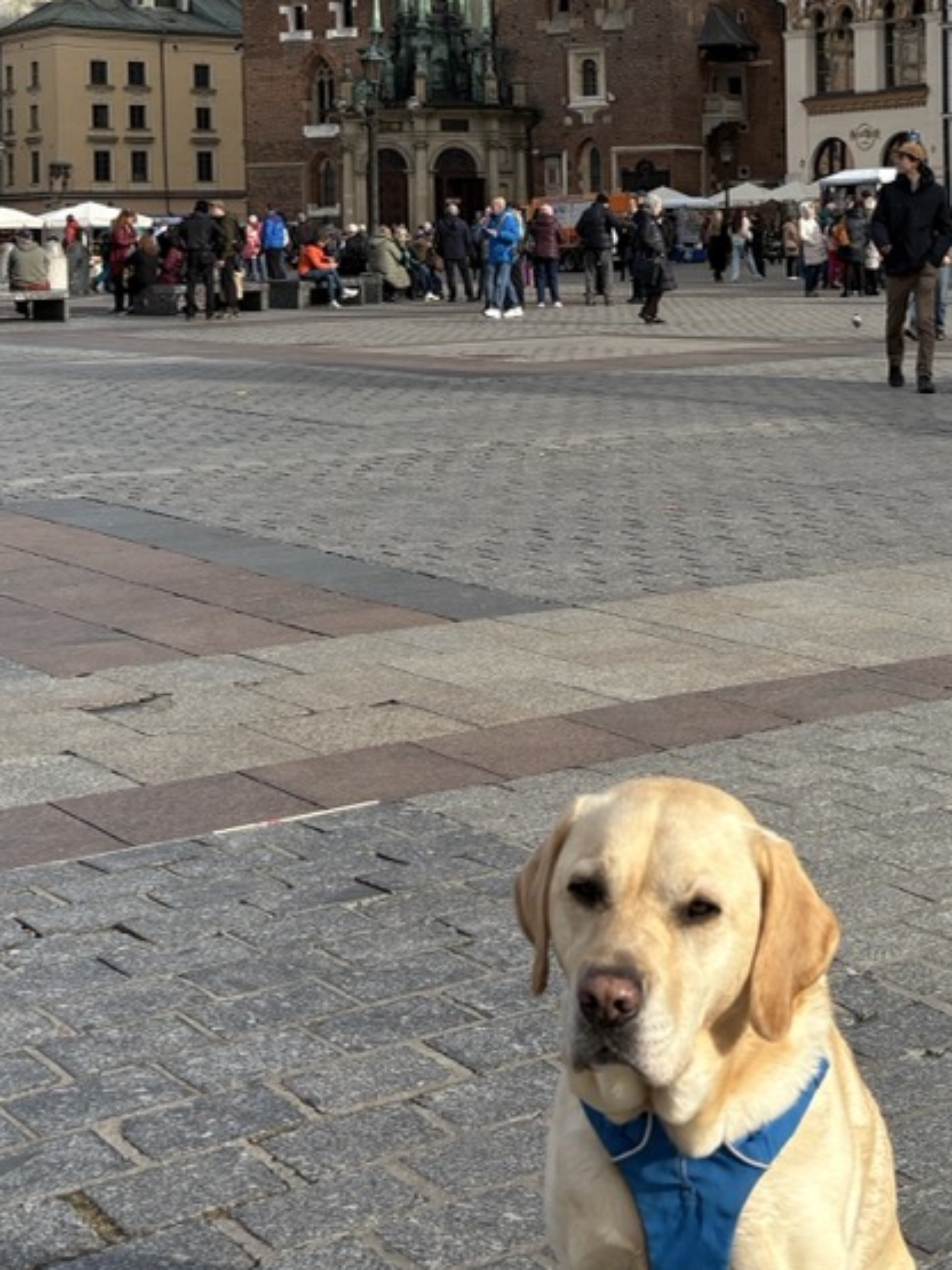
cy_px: 238
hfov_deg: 24.2
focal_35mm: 60
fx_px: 2201
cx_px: 682
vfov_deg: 31.3
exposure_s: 1/2639
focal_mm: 5.96
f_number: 1.6
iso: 50
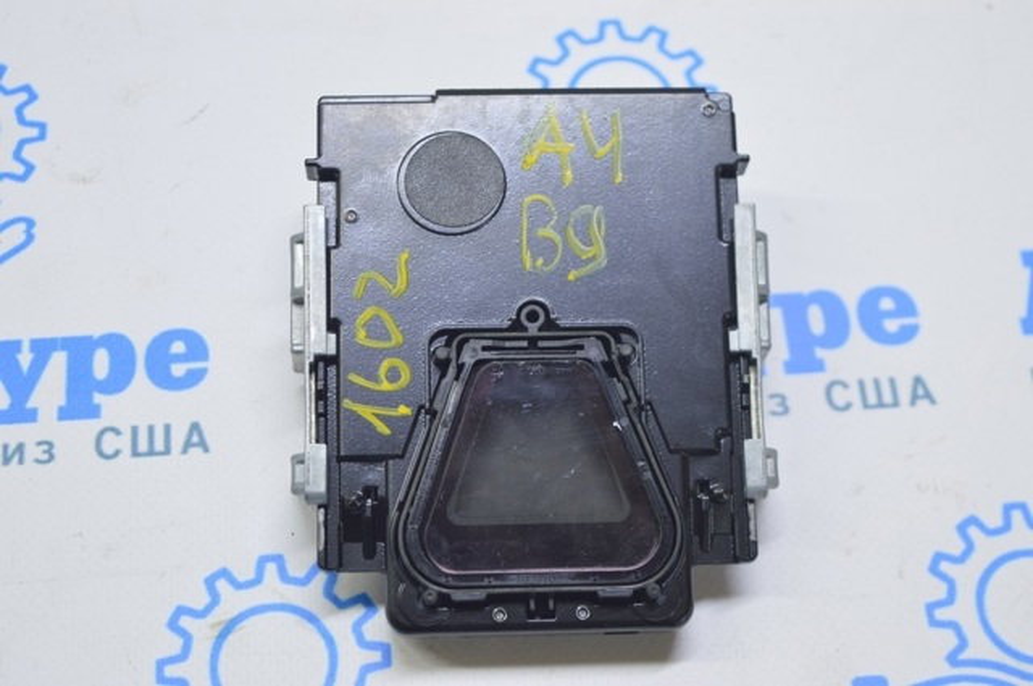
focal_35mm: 68
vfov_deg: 20.1
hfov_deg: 29.9
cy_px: 343
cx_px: 516
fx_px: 1934
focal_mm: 45
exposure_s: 1/20
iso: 400
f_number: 5.6
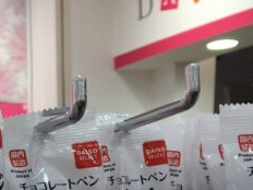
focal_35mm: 128
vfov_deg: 11.2
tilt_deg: +0.2
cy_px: 269
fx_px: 936
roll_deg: +1.2
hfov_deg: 13.9
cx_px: -188
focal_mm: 4.15
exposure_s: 1/120
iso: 32
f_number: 2.2
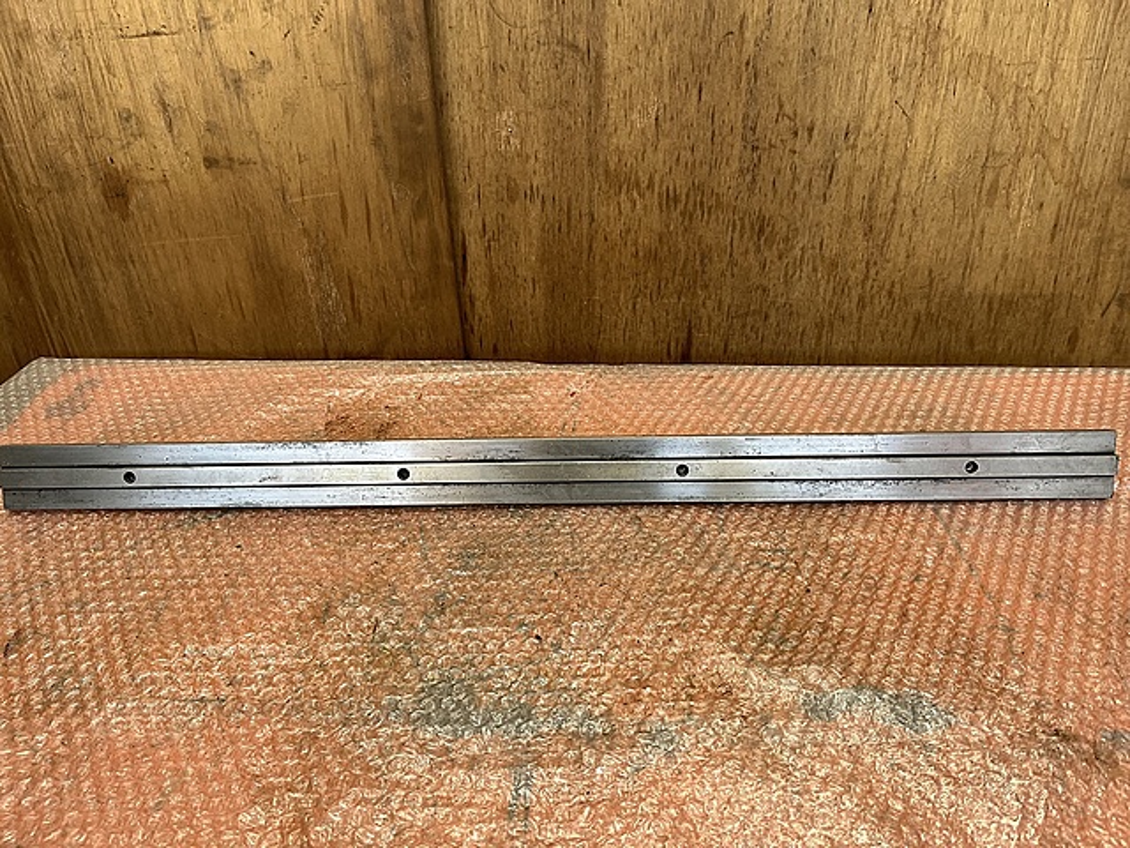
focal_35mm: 26
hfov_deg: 67.3
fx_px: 849
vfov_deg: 53.1
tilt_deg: -36.7
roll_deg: +2.8
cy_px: 424
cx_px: 565
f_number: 1.6
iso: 125
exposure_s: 1/113
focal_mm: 5.1
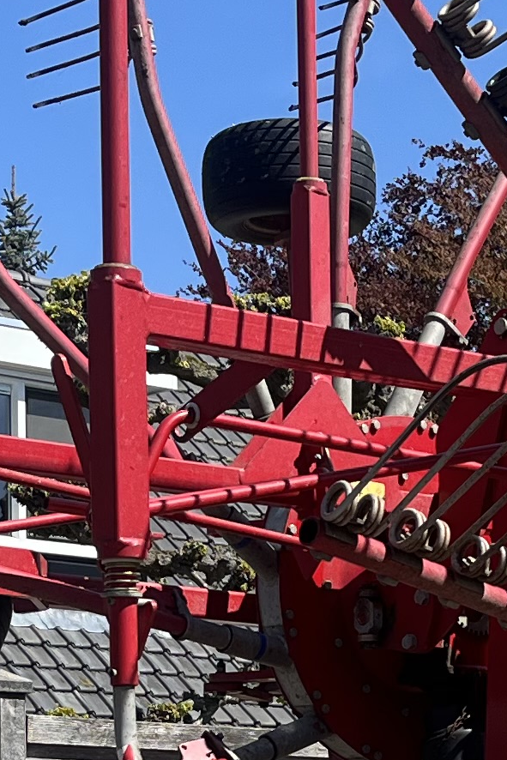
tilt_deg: +1.6
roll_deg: -0.3
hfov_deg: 11.1
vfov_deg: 16.2
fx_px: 2597
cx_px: 461
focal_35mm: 123
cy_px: 835
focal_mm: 5.1
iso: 50
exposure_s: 1/2825
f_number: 1.6
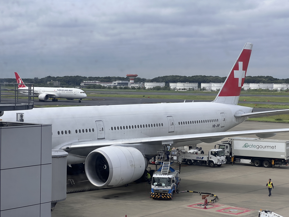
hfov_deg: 25.3
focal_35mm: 77
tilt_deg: -1.6
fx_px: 643
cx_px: 144
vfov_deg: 19.1
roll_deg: -0.2
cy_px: 108
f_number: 2.8
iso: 32
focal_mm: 9
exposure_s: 1/347
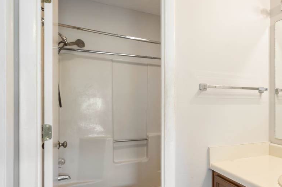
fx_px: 211
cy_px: 154
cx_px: 250
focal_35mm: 27
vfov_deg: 45.0
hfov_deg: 58.3
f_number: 8
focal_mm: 14
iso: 200
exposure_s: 1/2
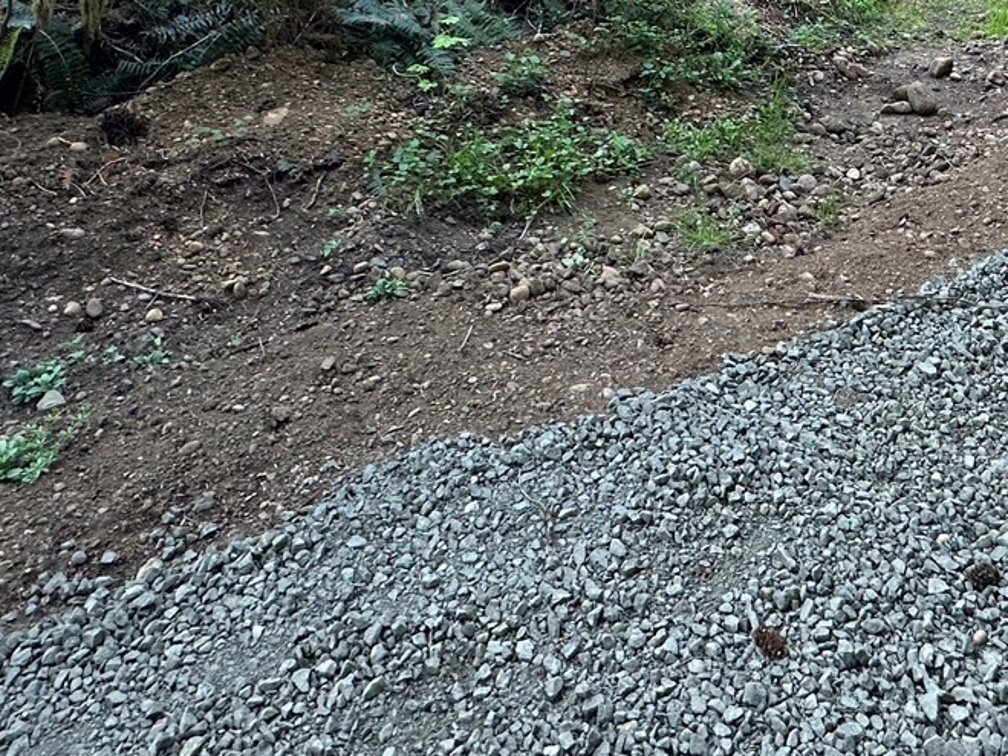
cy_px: -78
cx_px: 658
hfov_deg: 53.1
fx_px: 990
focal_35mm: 34
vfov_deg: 35.6
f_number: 2.2
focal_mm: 2.22
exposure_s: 1/99
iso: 125
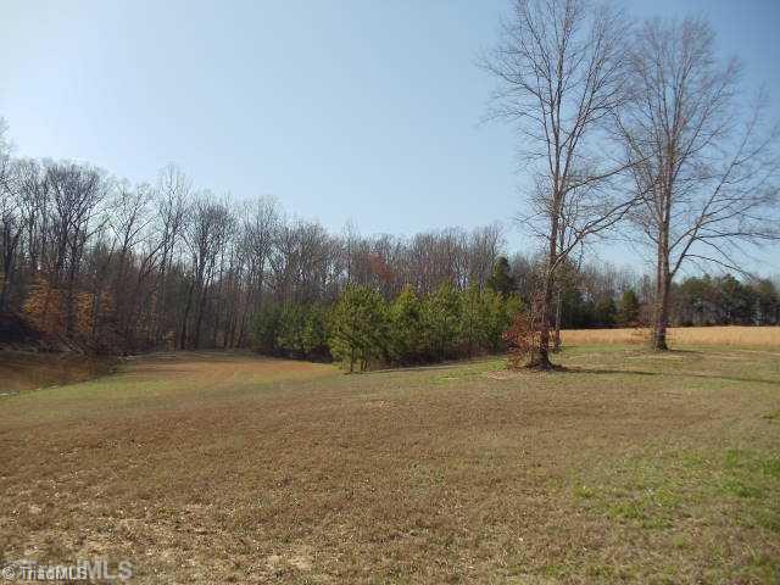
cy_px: 292
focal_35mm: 44
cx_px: 390
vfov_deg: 32.9
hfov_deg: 42.9
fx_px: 991
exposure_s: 1/200
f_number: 7.1
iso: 80
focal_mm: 6
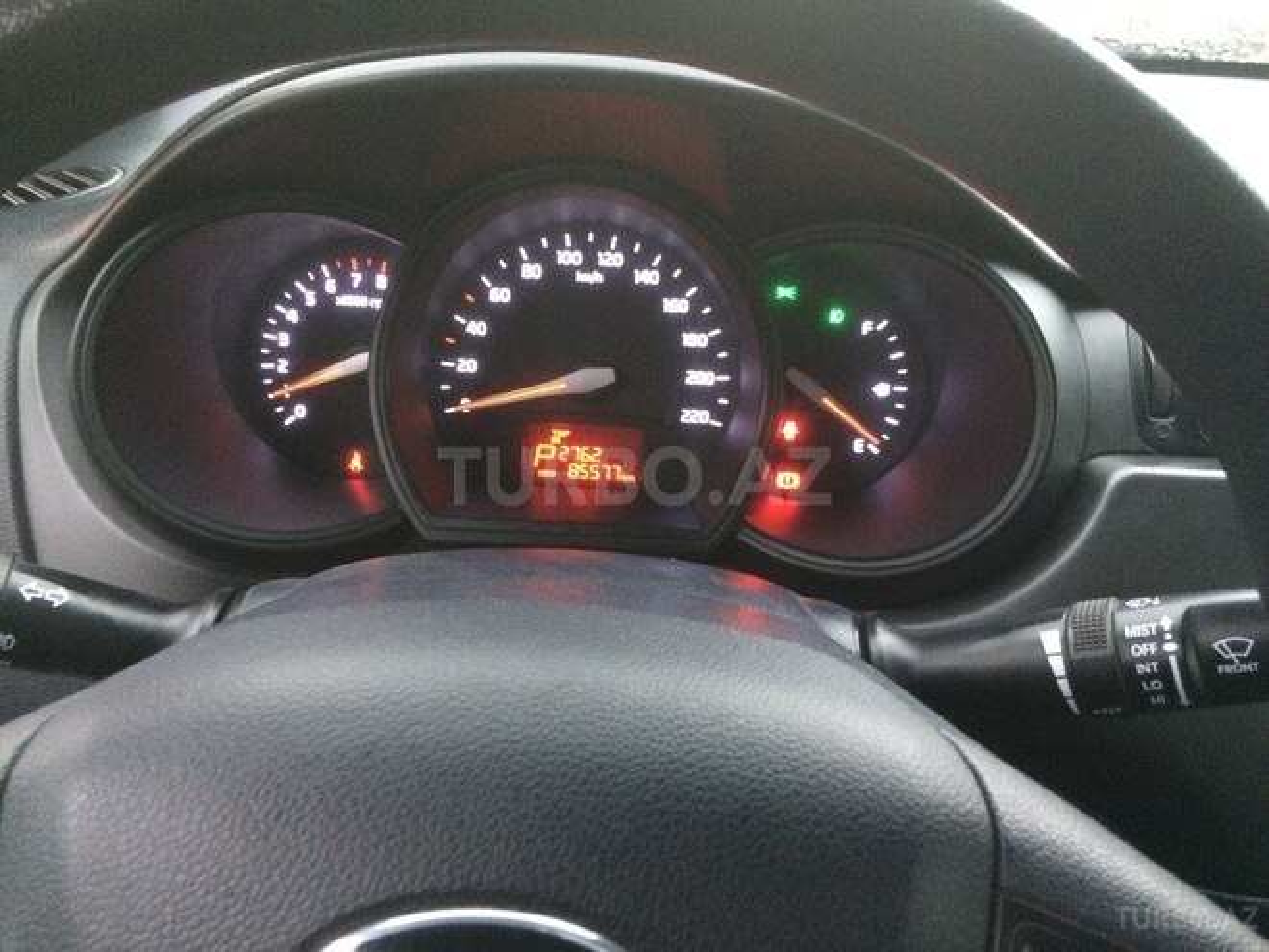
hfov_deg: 61.7
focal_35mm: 29
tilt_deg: -27.0
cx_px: 634
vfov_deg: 48.2
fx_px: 1063
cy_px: 476
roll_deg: -3.5
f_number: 2.2
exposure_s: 1/20
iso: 320
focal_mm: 4.15
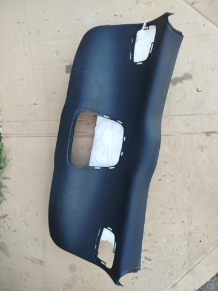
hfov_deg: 56.8
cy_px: 146
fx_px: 202
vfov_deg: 71.6
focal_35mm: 24
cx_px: 109
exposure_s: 1/50
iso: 100
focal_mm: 5.31
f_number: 1.7
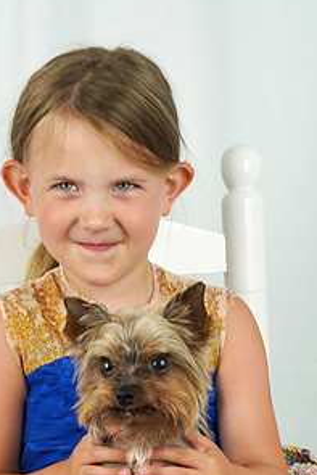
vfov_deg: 21.6
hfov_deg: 15.0
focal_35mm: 91
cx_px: 155
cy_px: 469
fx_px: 1200
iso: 125
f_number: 6.3
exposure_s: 1/50
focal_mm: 42
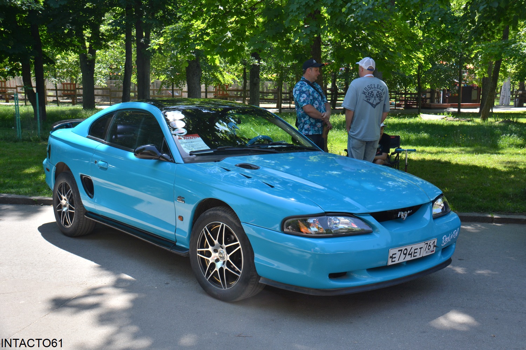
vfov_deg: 34.2
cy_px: 175
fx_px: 570
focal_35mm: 39
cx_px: 263
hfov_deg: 49.6
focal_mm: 26
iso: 200
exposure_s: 1/200
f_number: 7.1
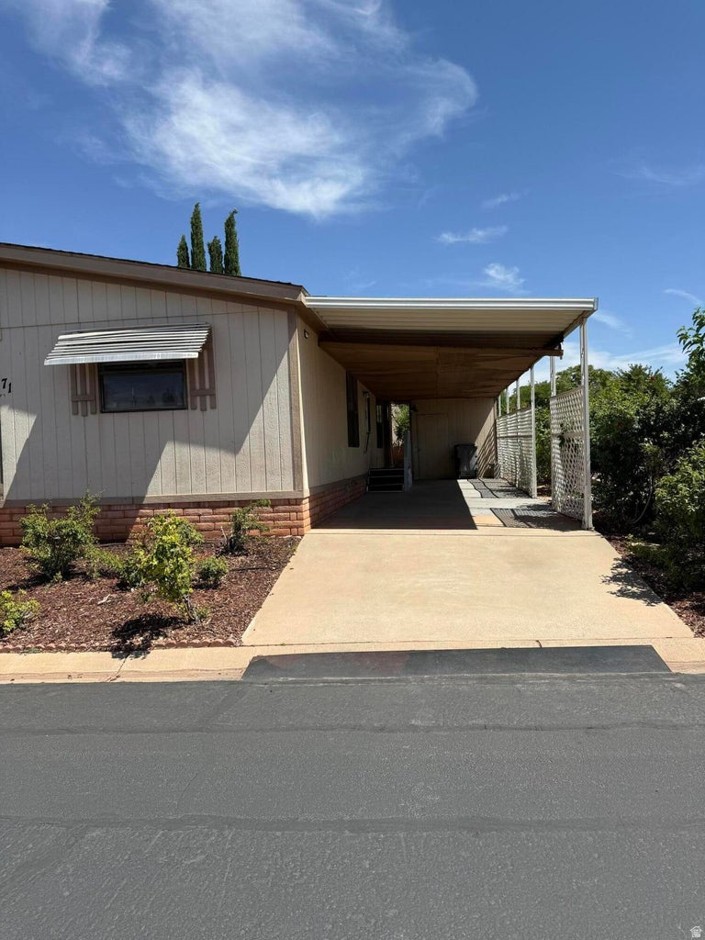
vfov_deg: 71.6
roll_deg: +1.7
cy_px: 470
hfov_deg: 56.8
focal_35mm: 24
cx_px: 352
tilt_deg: -0.6
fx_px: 652
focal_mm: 6.76
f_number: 1.78
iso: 80
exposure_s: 1/4673
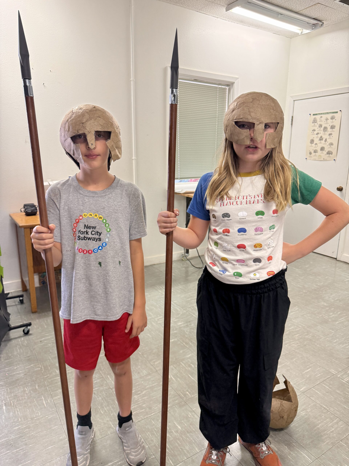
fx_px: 323
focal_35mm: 24
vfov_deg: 71.6
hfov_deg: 56.8
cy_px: 233
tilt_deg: -13.3
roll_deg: -0.6
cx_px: 174
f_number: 1.78
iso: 200
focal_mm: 6.76
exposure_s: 1/60
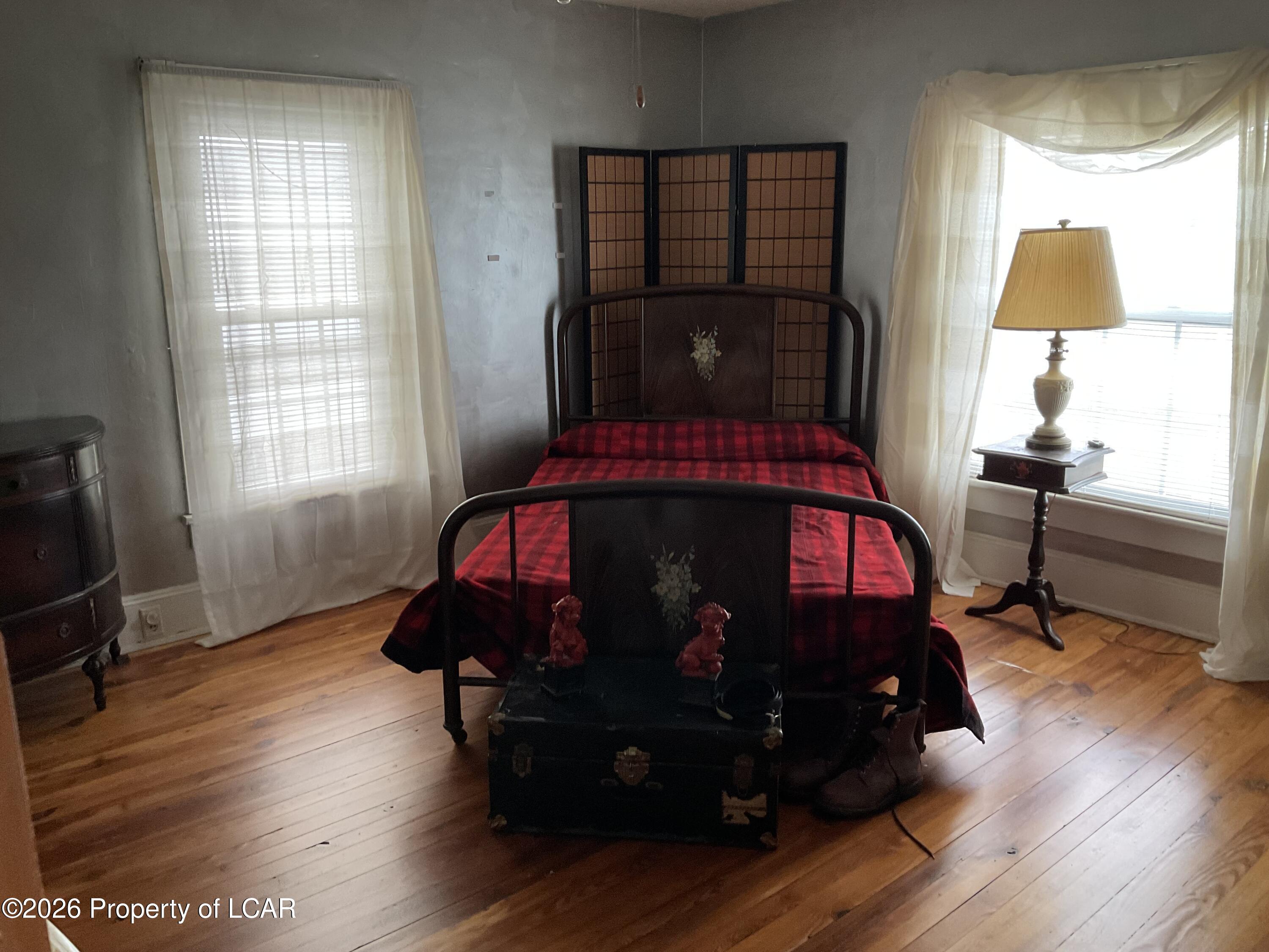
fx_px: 1063
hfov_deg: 61.7
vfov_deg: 48.2
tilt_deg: -13.2
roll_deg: +1.0
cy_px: 476
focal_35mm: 29
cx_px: 634
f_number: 1.8
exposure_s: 1/60
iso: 125
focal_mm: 3
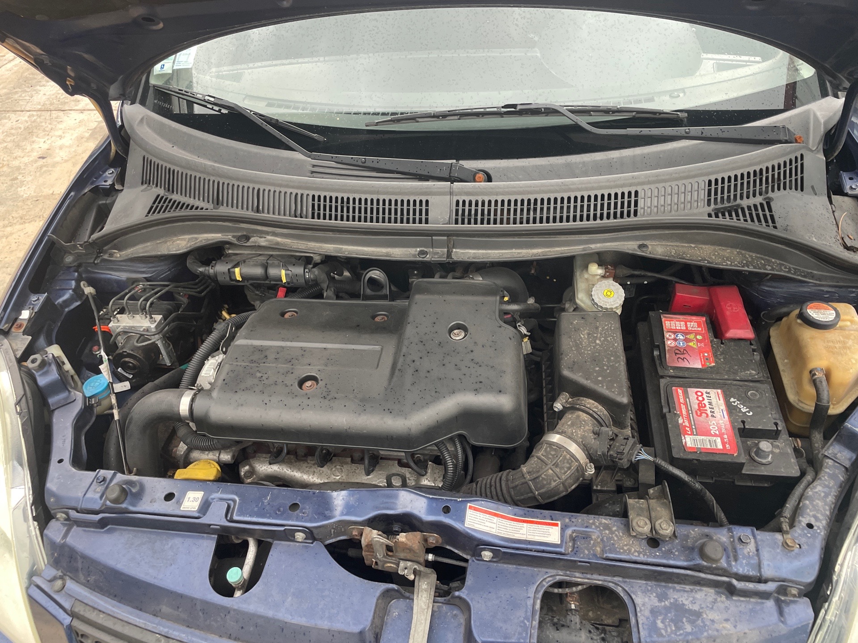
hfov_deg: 67.3
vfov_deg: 53.1
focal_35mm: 26
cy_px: 322
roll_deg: +6.9
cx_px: 429
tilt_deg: -41.7
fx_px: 644
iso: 125
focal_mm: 4.2
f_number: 1.6
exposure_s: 1/105
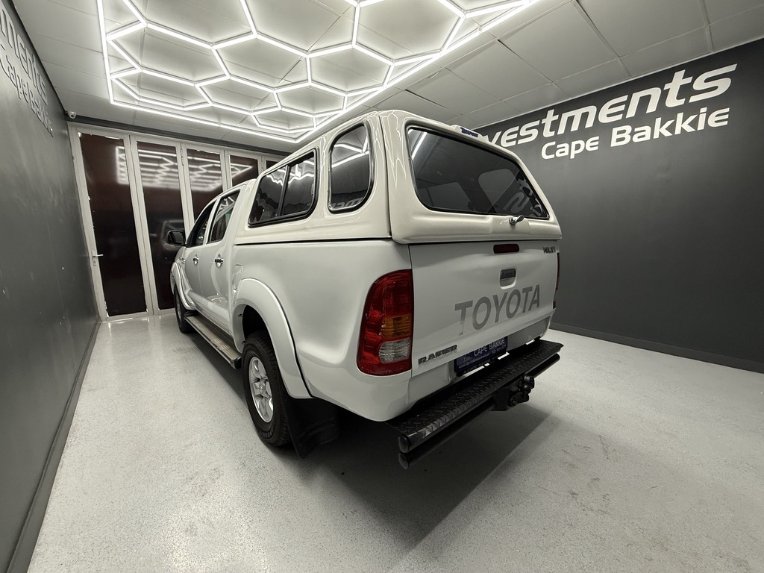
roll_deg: +0.7
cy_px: 286
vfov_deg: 85.7
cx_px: 382
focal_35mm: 14
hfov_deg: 102.1
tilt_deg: -10.3
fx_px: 309
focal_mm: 2.22
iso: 200
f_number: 2.2
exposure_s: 1/100
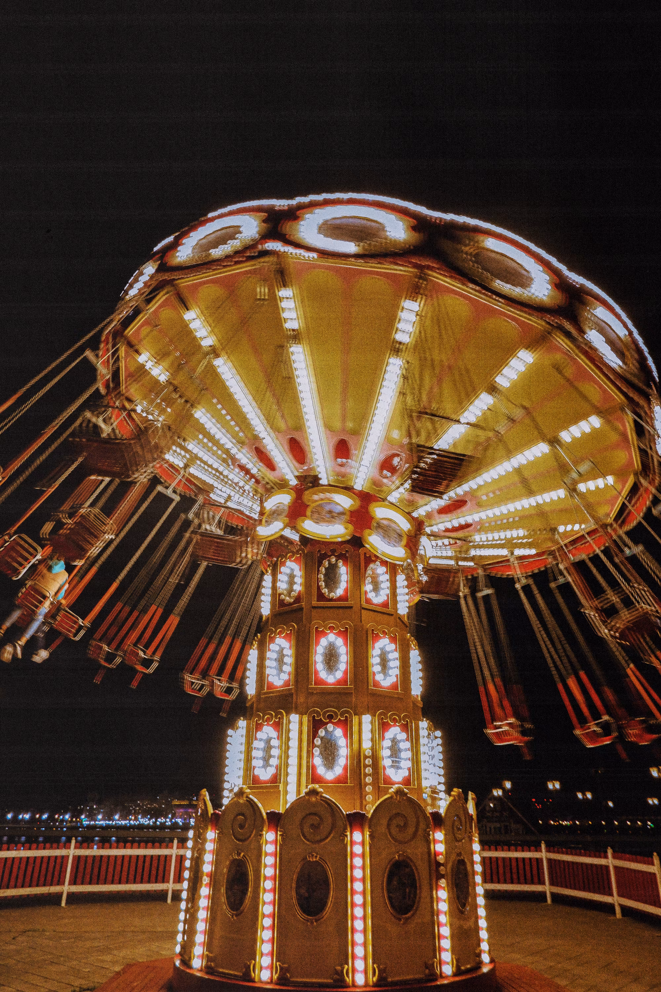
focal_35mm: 23
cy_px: 496
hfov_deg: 55.1
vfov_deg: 76.1
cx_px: 330
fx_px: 633
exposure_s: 1/35
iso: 1250
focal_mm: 15
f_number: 3.5
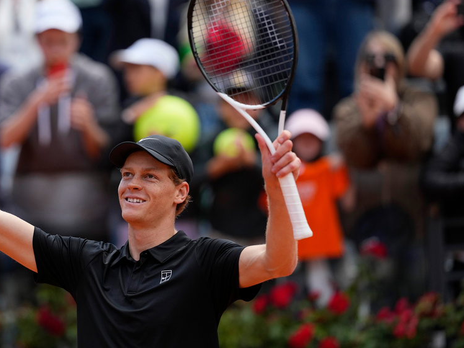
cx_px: 153
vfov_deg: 3.8
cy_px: 143
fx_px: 5295
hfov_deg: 5.0
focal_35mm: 395
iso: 500
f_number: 3.2
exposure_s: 1/2500
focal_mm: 300
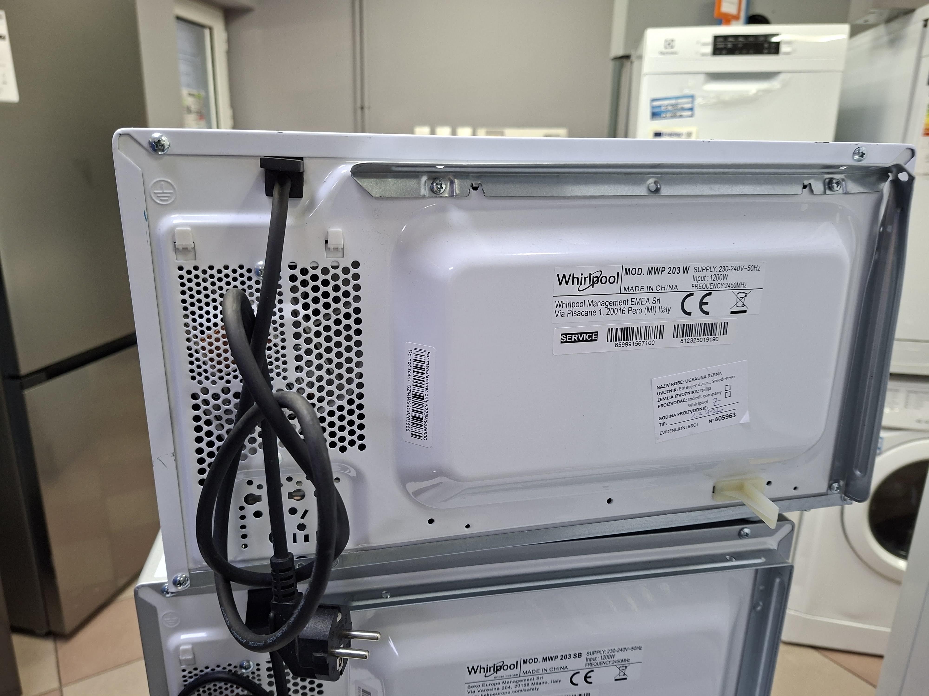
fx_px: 617
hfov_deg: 73.9
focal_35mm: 23
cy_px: 348
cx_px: 464
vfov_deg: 58.9
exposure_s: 1/50
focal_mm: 5.54
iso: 250
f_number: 1.8
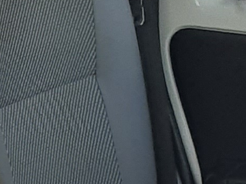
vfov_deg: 7.6
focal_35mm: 191
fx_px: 1358
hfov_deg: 9.9
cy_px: 320
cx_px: -185
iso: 40
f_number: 1.9
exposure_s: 1/620
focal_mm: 2.91
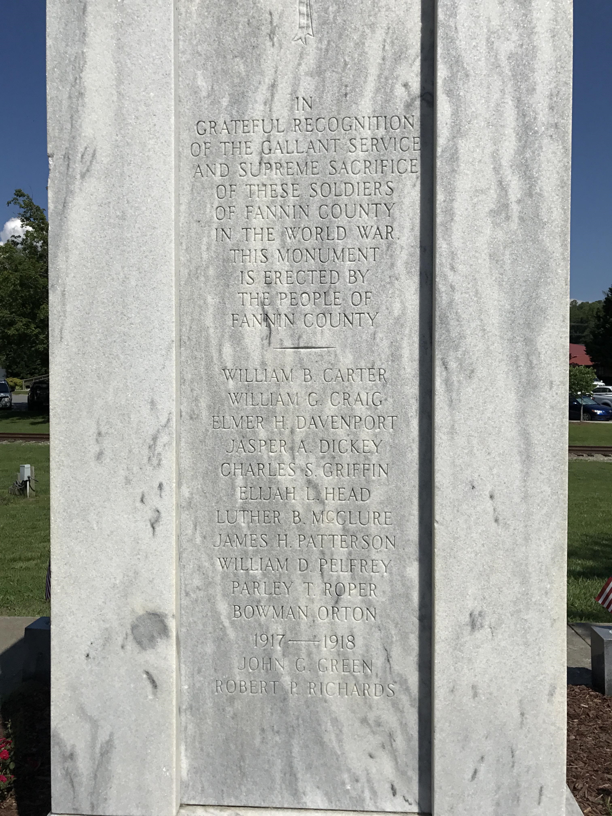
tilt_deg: -3.2
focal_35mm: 28
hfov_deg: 49.7
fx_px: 660
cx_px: 306
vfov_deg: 63.4
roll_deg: +0.0
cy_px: 408
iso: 20
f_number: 1.8
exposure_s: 1/6849
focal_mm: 3.99
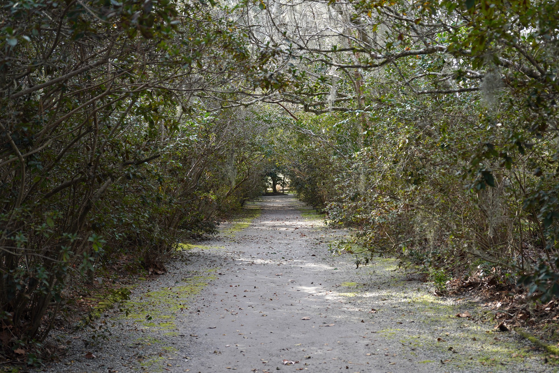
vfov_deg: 22.6
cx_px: 280
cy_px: 186
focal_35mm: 60
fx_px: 932
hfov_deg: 33.4
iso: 200
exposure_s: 1/100
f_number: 5.6
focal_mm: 60
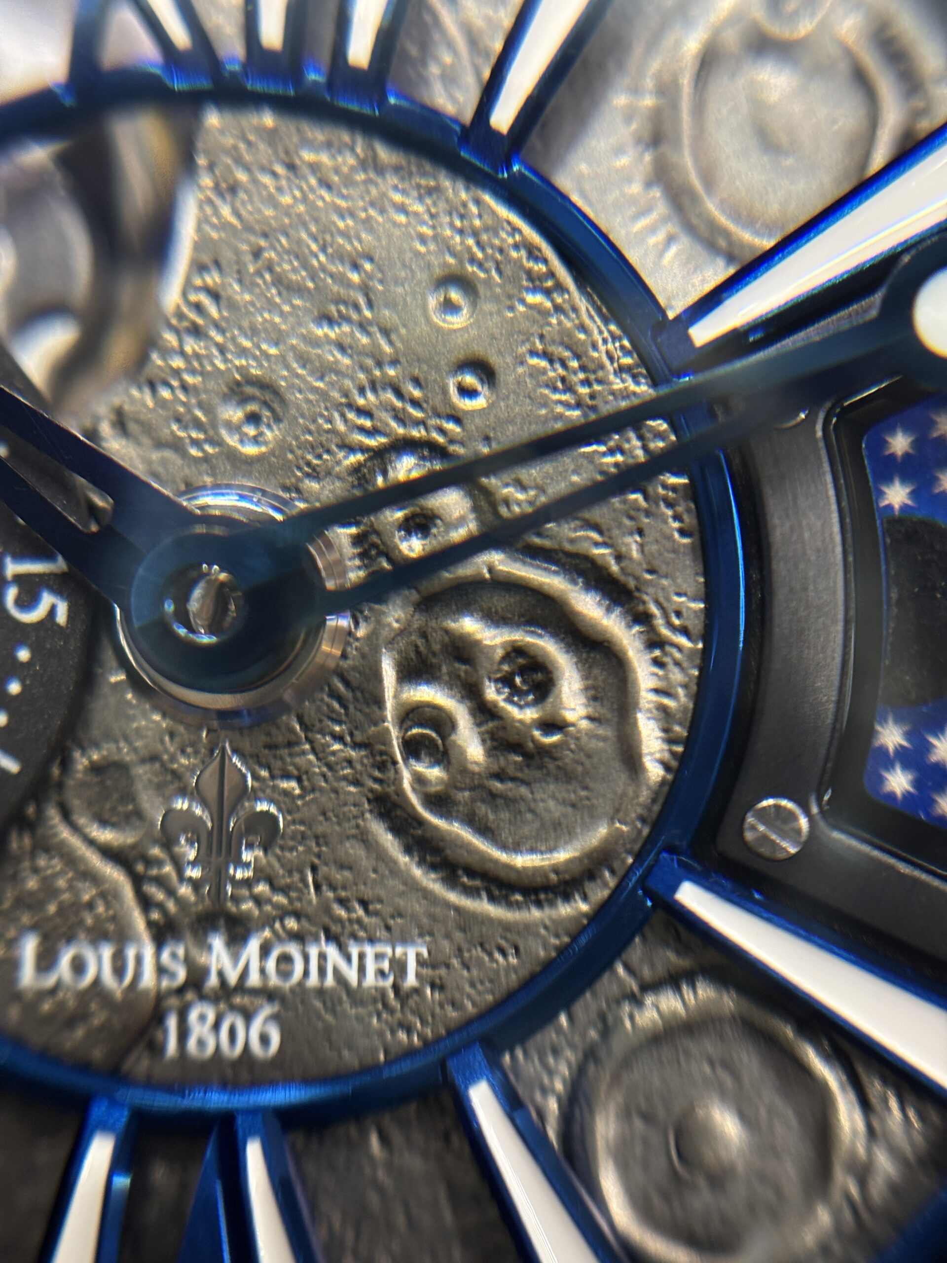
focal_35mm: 52
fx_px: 1897
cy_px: 632
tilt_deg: -83.6
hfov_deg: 28.0
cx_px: 474
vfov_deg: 36.8
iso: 125
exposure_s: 1/40
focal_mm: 5.96
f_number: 1.6
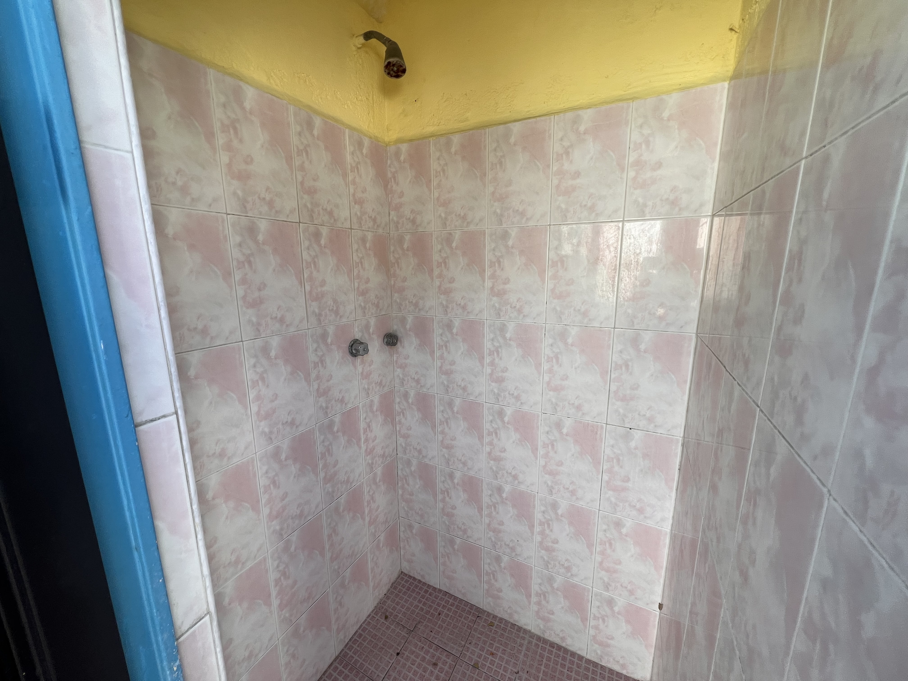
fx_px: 341
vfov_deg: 89.9
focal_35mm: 13
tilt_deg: -11.8
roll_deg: +0.4
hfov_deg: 106.2
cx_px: 454
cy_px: 340
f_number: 1.8
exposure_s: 1/121
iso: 32
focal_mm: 1.57
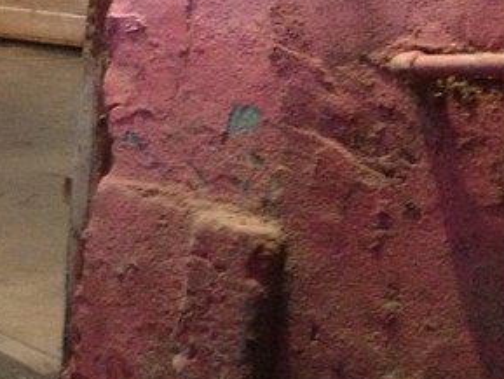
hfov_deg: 15.7
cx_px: -267
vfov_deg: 12.7
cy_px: -7
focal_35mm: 115
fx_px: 1675
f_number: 2.4
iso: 320
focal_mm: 4.28
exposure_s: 1/20
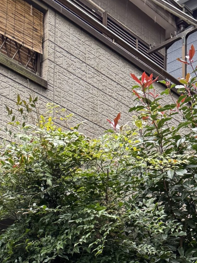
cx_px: 201
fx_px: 554
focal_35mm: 73
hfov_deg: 19.5
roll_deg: -0.8
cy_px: 385
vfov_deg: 22.4
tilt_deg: -1.5
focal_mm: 6.76
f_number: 1.78
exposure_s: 1/76
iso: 200
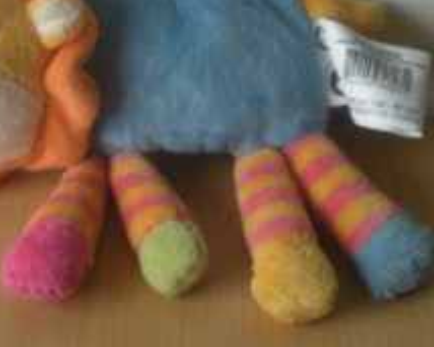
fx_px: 1155
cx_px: 118
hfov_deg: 21.1
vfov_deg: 16.8
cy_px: 34
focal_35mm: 90
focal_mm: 6.3
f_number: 3.1
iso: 200
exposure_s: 1/41.5
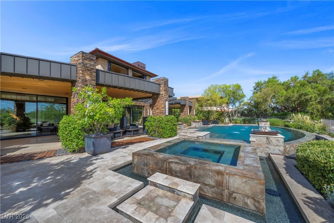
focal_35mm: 14
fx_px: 130
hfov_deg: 104.2
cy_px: 112
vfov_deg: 81.2
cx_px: 167
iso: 500
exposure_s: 1/160
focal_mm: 14
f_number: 8
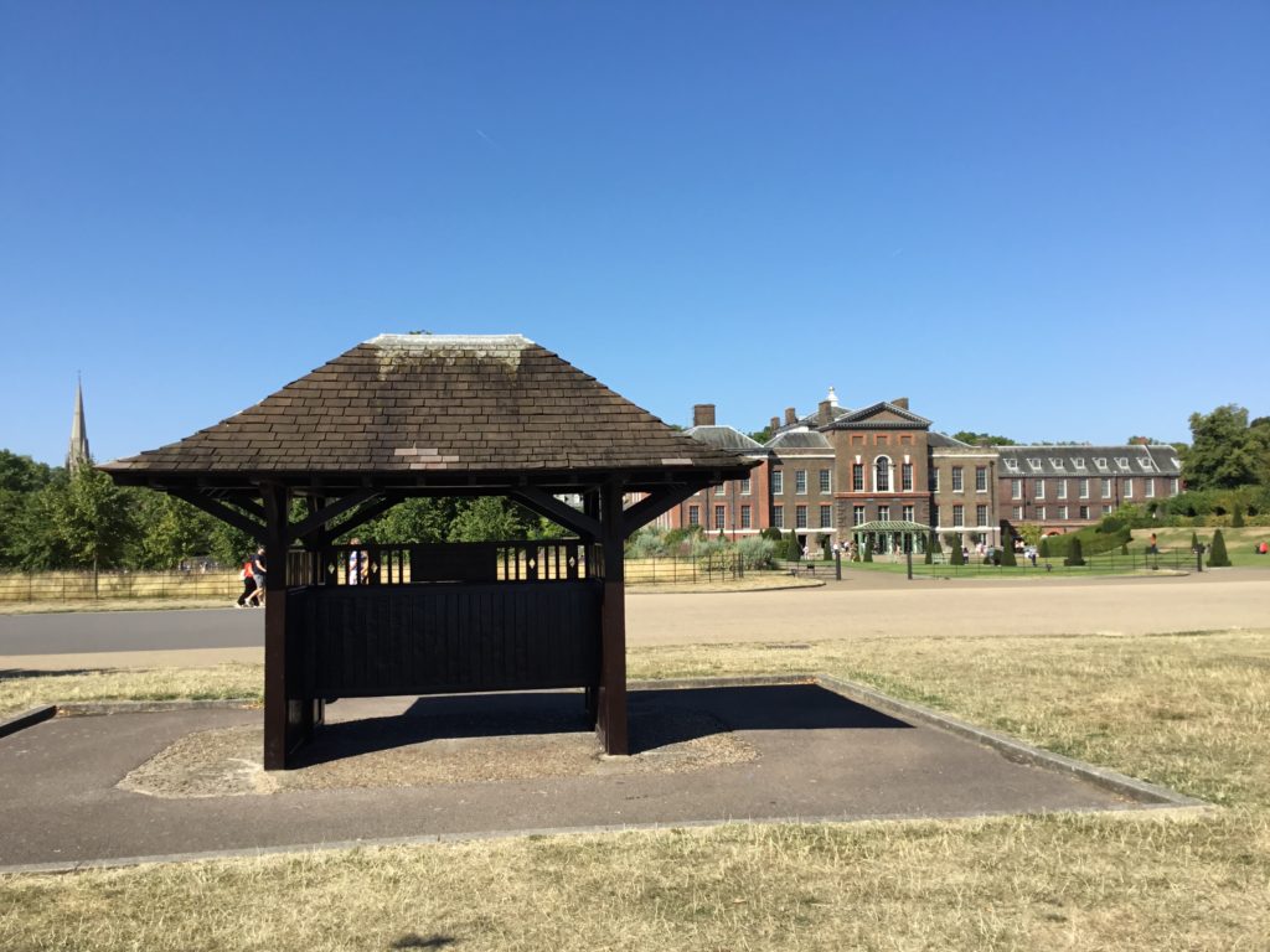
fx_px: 1137
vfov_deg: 45.4
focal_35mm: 31
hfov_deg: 58.4
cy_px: 476
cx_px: 635
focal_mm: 3.3
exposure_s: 1/1072
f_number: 2.4
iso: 25
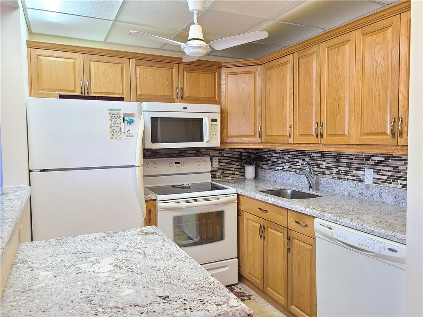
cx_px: 212
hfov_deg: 67.3
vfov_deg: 53.1
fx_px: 318
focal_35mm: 26
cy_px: 158
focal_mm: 5.4
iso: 250
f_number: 1.8
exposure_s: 1/59
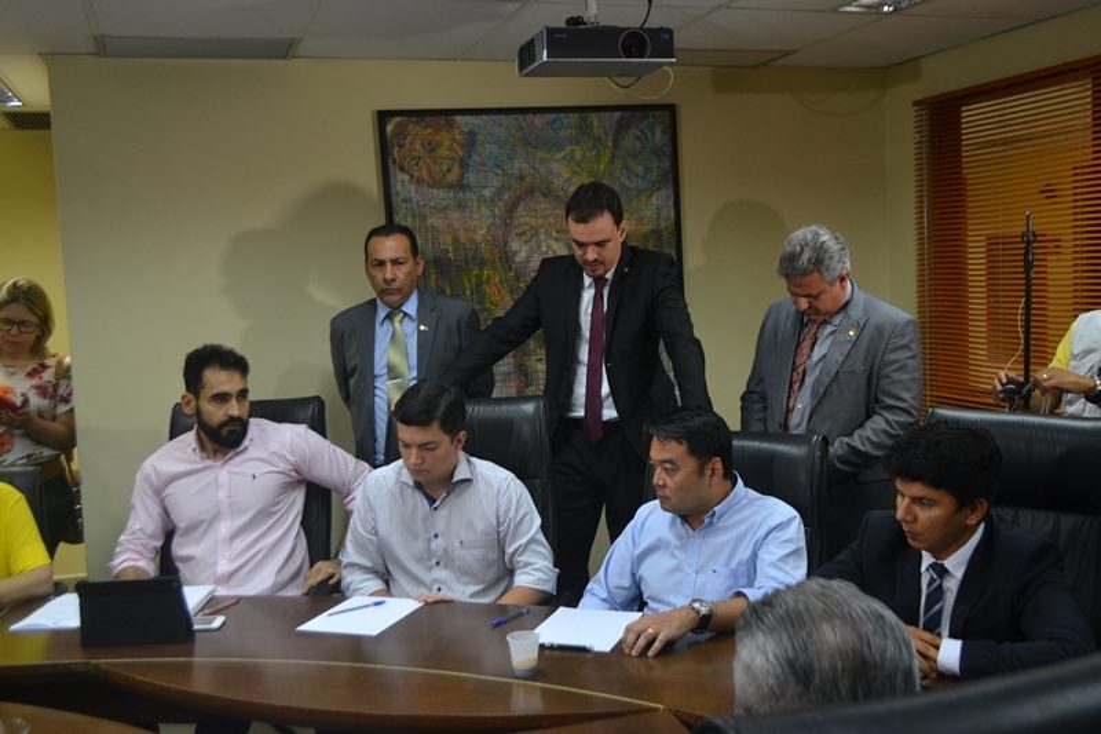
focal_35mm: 36
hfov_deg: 53.1
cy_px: 367
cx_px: 550
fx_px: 1101
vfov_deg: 36.9
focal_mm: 24
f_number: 4
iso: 560
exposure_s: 1/60
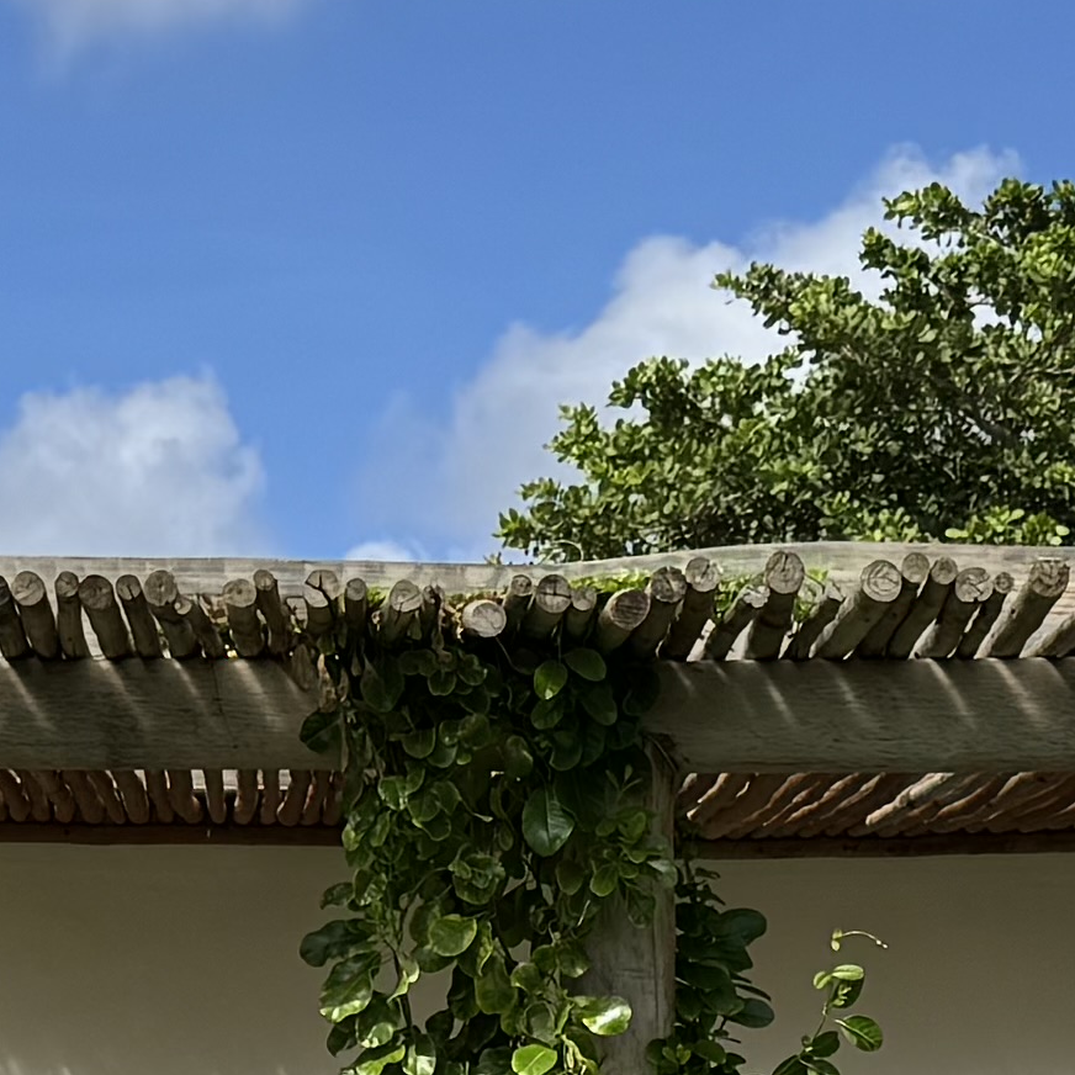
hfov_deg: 12.6
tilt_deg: -1.5
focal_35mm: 139
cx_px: 455
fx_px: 4884
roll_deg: -0.1
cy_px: 1657
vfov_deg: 11.9
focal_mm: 6.76
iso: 80
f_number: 1.78
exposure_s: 1/4310
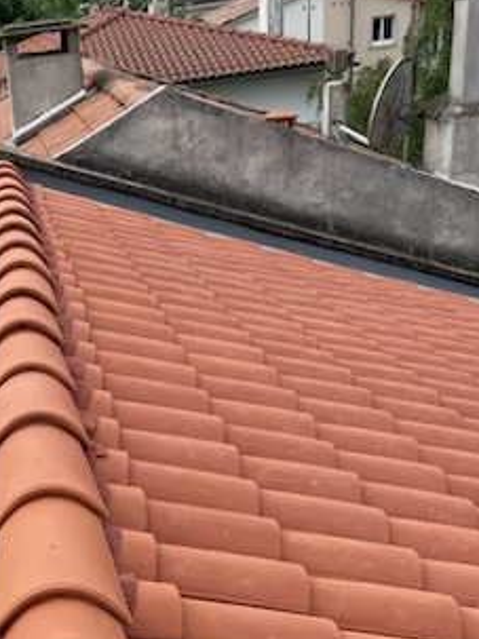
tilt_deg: -32.9
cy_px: 626
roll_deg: +10.3
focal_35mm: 55
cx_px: 46
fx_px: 1015
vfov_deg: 32.4
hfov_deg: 25.7
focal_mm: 4.2
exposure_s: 1/3040
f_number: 1.6
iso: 32
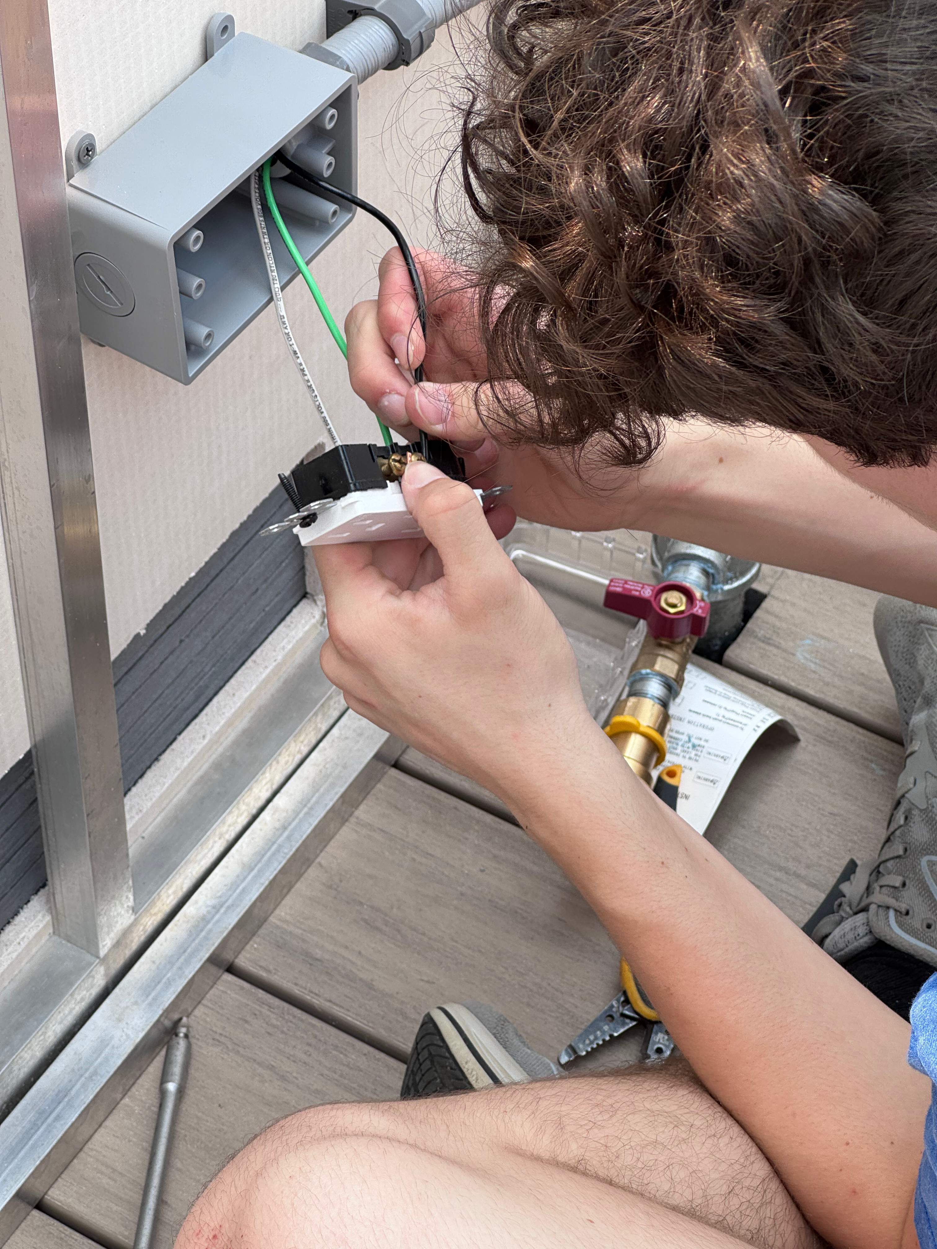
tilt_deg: -47.1
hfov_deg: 19.1
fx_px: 2779
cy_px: 624
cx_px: 468
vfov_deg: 25.3
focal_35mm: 77
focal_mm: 9
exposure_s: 1/188
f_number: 2.8
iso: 25
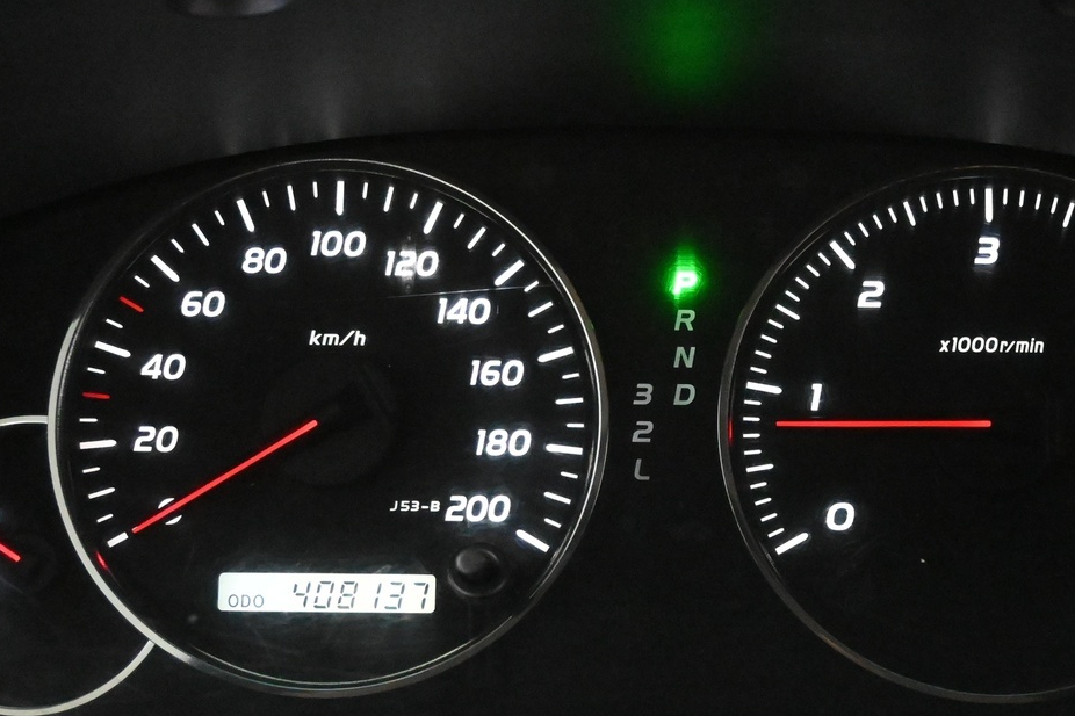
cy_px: 424
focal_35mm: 64
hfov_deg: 31.2
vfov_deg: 21.1
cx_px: 669
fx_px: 1920
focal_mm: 24.5
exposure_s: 1/40
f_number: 4.2
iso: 11400
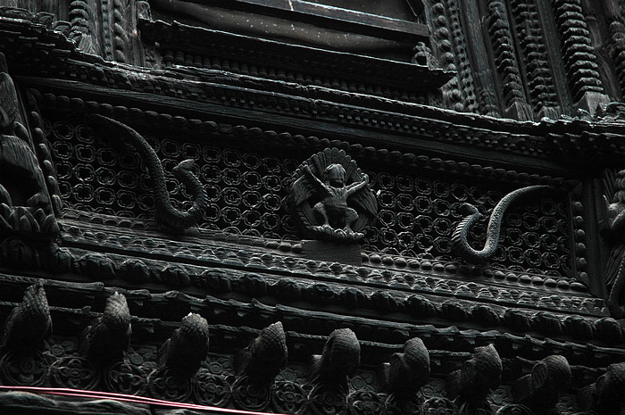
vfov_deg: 13.0
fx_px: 1821
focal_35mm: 105
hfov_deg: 19.5
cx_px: 312
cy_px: 208
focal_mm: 70
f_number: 4.5
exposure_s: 1/40
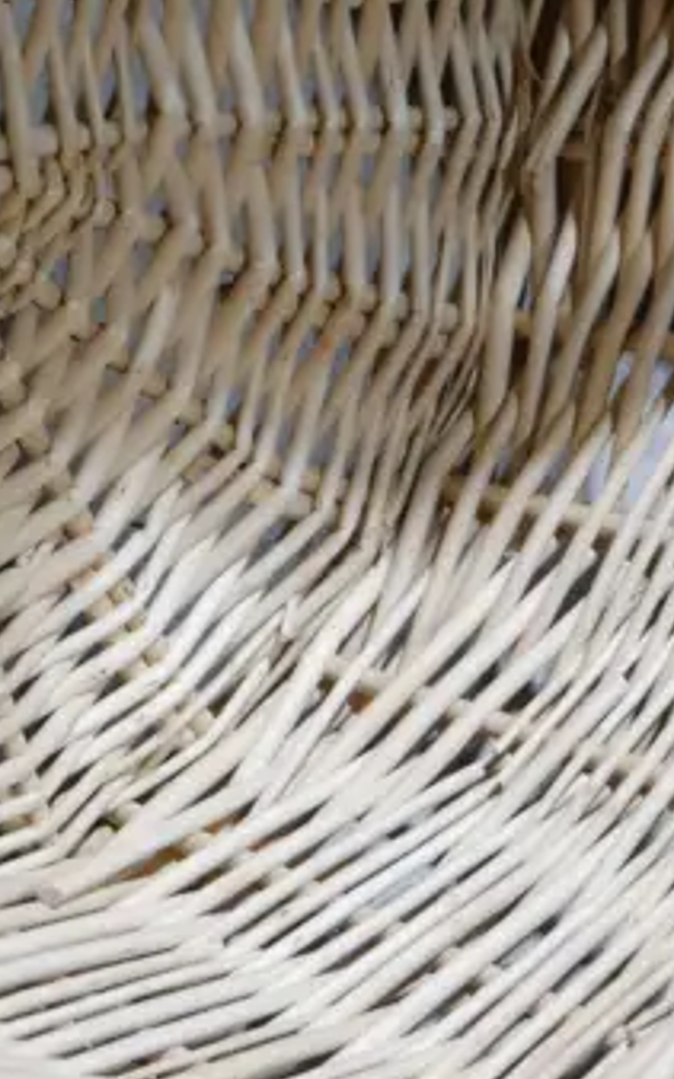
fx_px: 4353
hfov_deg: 8.8
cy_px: -188
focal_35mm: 148
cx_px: 222
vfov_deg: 13.8
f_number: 5.1
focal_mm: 23
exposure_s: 1/60
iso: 500
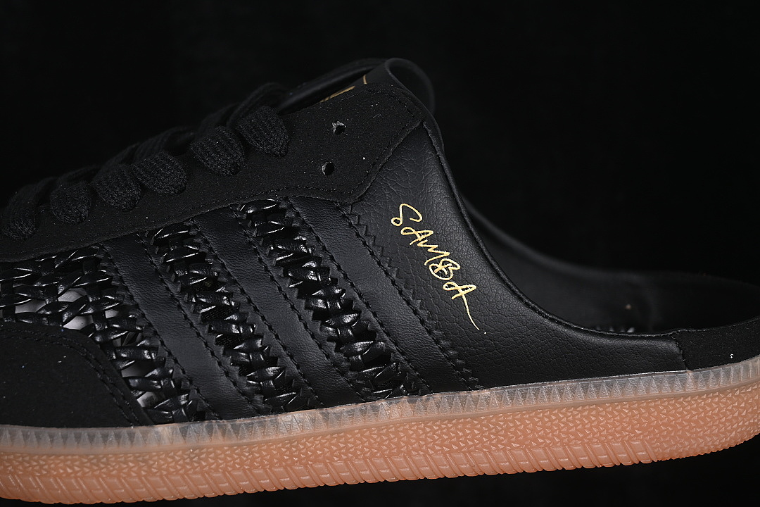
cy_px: 254
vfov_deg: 18.2
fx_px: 1583
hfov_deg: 27.0
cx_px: 380
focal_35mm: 75
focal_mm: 50
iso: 160
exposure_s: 1/50
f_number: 6.3
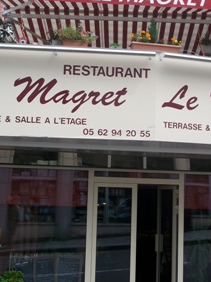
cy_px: 123
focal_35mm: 62
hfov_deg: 23.5
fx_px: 505
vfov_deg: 31.2
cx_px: 140
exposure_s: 1/460
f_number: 3.2
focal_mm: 7.1
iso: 80
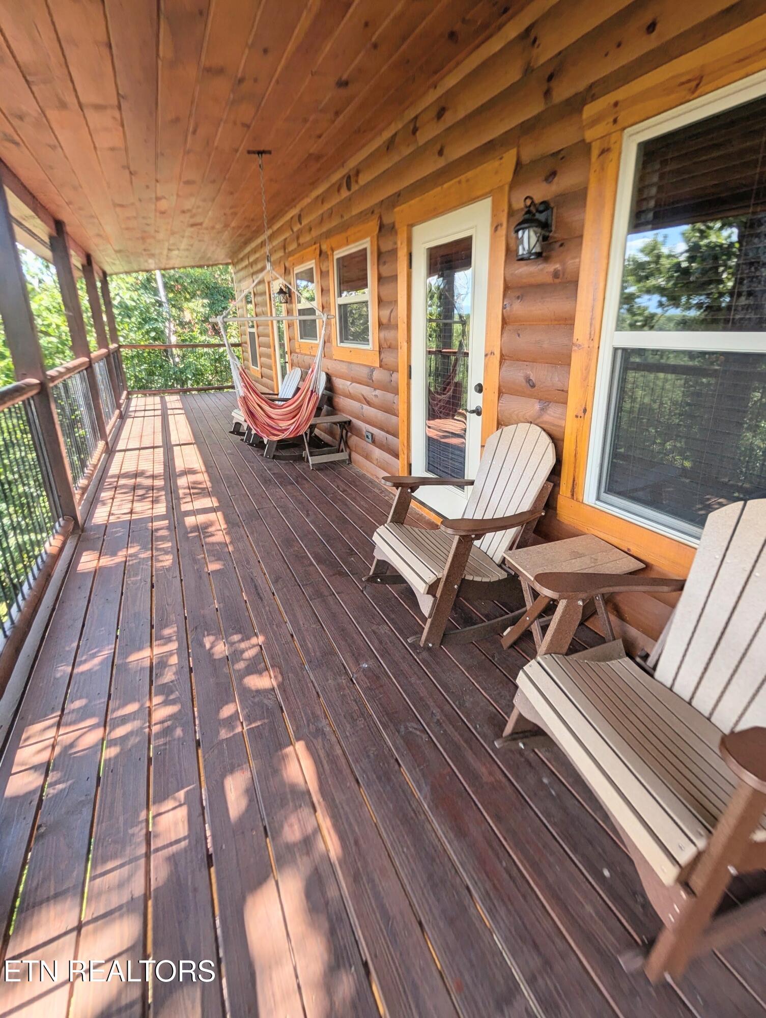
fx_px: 353
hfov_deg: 94.6
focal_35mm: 12
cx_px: 383
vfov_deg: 110.5
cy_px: 509
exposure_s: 1/311
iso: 49
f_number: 1.7
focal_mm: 2.02
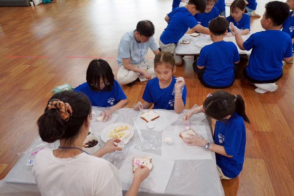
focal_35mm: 31
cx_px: 147
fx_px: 253
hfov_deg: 60.3
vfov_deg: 42.3
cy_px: 98
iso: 1600
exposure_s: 1/160
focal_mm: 31
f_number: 4
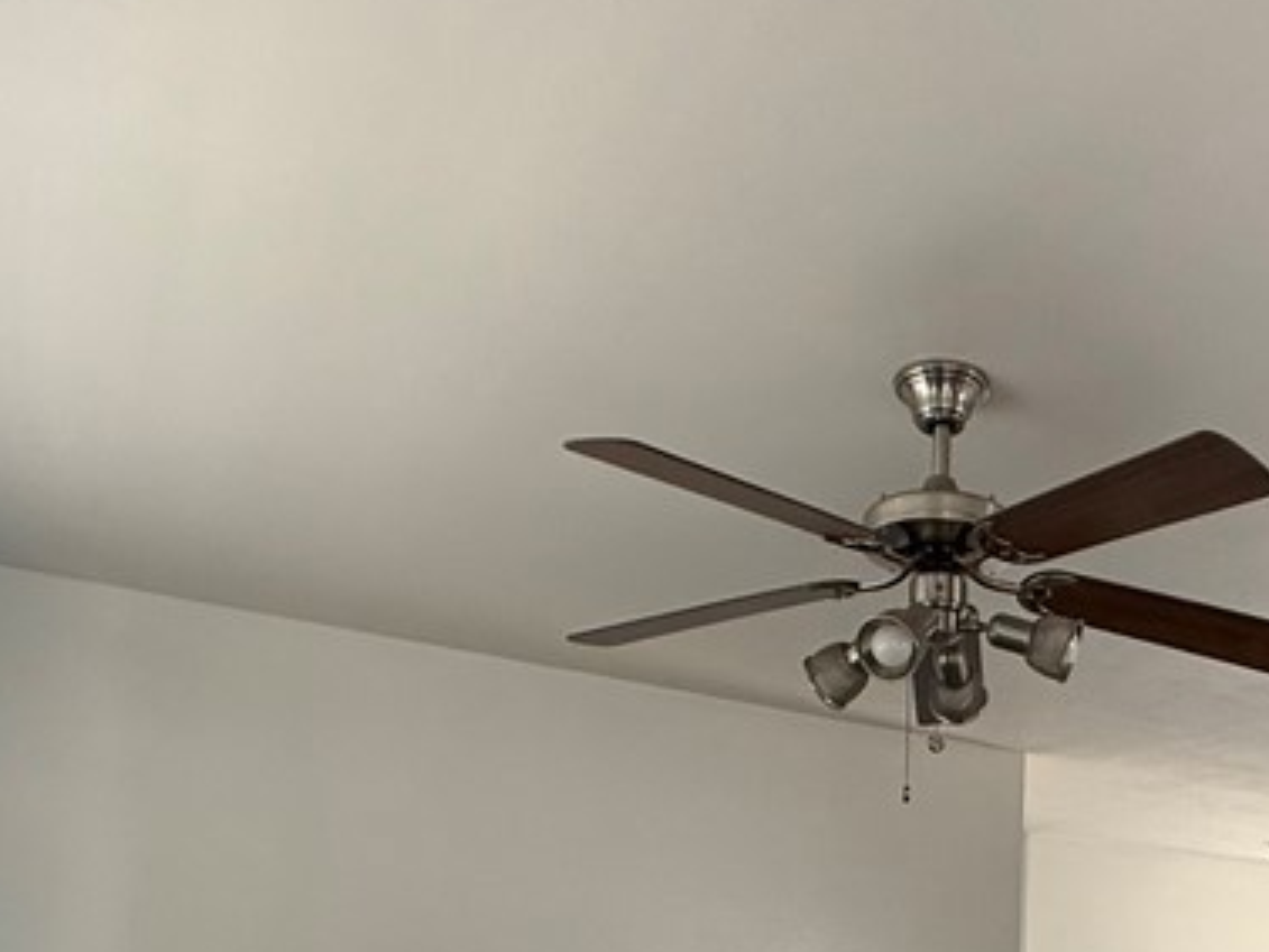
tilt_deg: -0.2
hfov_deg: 47.1
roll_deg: -1.0
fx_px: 1393
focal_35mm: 38
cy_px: 1080
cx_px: 959
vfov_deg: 32.5
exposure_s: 1/81
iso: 320
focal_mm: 2.22
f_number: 2.2
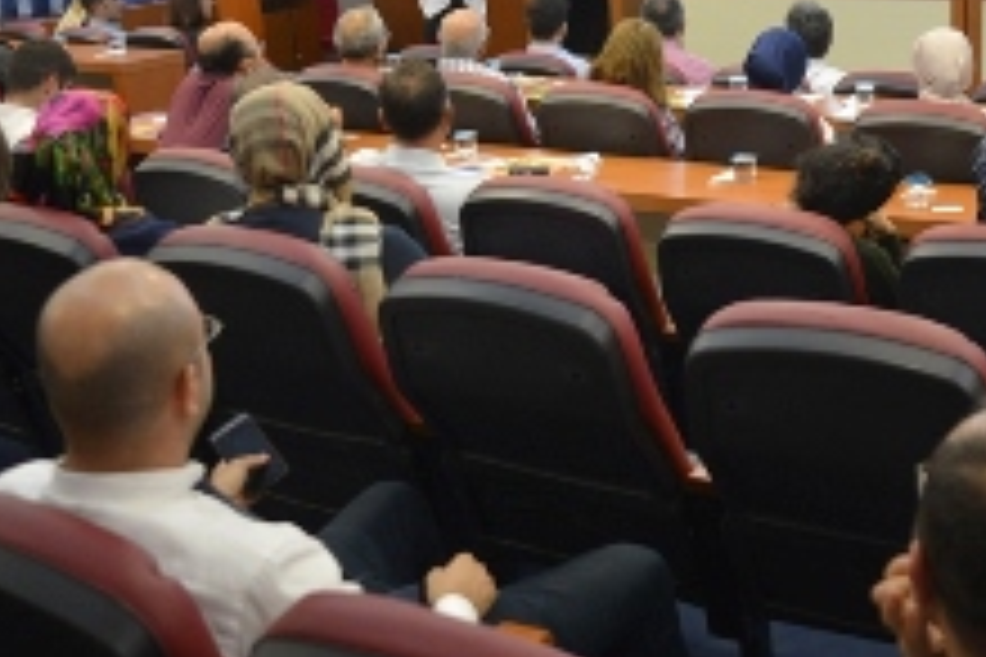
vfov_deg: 27.2
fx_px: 1342
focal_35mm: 49
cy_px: 164
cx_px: 738
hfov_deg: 39.3
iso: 1100
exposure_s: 1/60
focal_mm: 24
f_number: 3.5
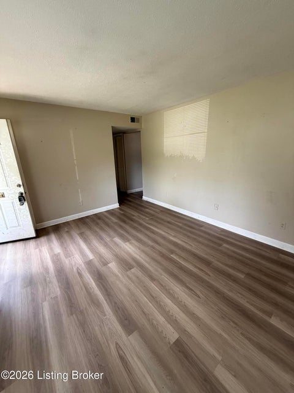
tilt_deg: -15.4
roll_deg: +2.2
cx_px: 147
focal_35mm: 14
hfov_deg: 85.7
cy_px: 196
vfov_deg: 102.1
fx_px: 159
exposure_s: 1/99
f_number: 2.2
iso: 200
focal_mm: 2.22
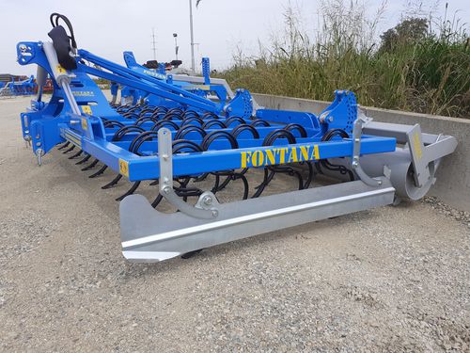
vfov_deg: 51.4
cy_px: 176
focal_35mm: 27
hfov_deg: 65.3
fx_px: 367
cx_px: 235
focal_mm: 3.6
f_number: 1.9
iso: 40
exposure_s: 1/1362
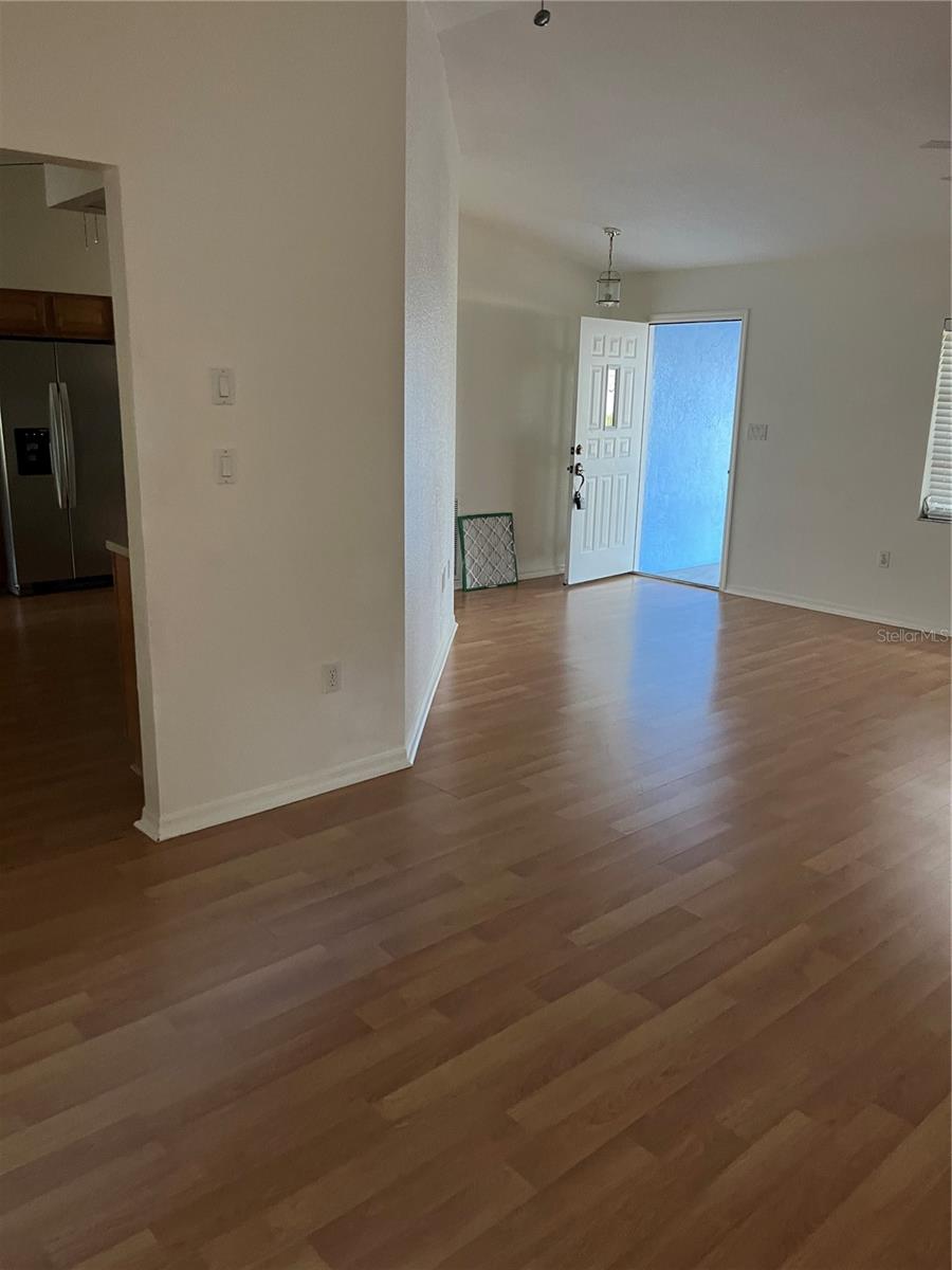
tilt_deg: -9.3
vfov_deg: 67.3
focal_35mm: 26
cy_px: 635
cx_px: 476
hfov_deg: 53.1
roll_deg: -3.0
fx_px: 953
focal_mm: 5.1
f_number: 1.6
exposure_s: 1/60
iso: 250
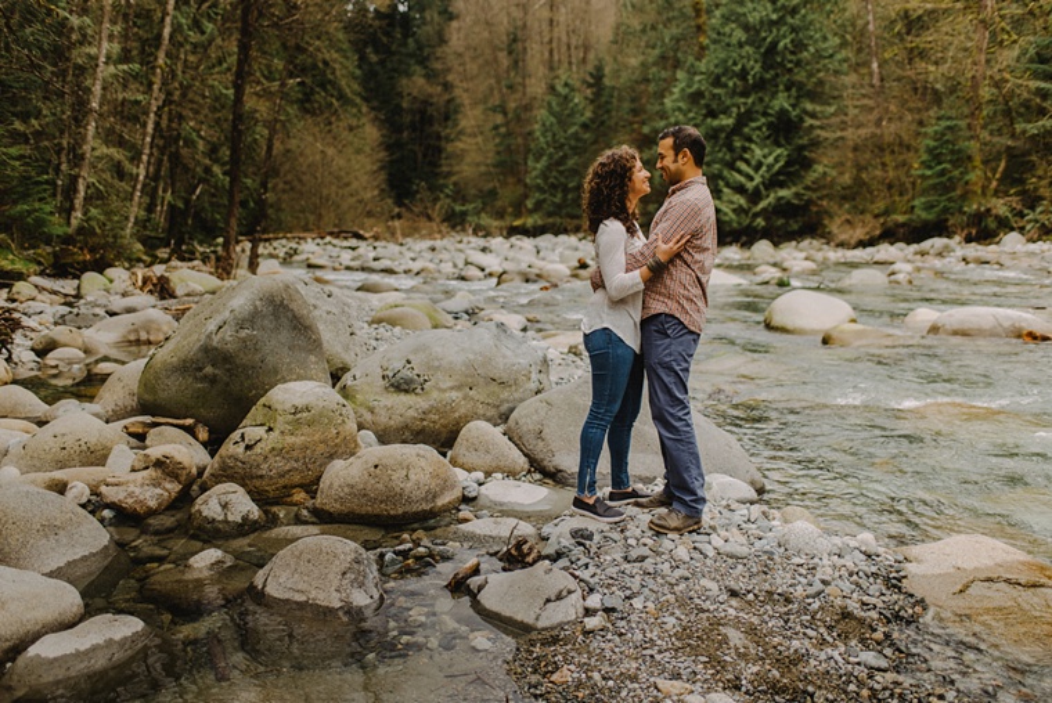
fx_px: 1024
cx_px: 526
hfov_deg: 54.4
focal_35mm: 35
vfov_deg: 37.9
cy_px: 352
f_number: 1.8
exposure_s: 1/800
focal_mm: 35
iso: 80
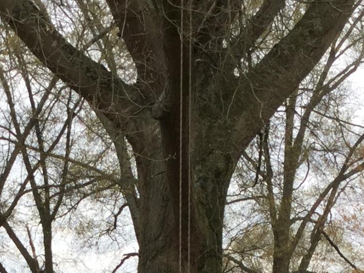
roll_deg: -1.4
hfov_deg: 15.1
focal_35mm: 129
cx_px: 43
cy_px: 475
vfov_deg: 10.8
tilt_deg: -3.6
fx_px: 1357
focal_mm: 3.3
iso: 25
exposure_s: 1/386
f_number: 2.4
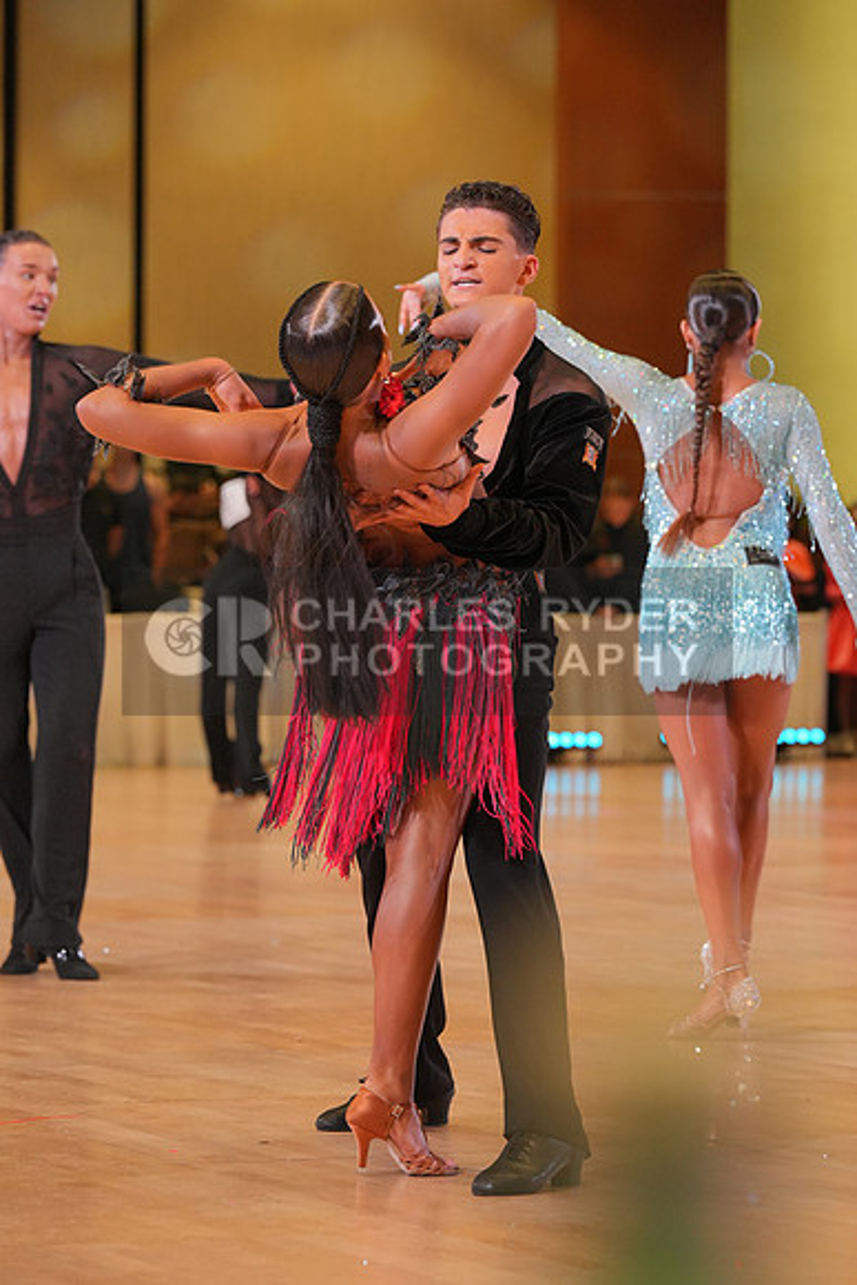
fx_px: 5460
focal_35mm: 153
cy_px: 642
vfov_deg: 13.4
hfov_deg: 9.0
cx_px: 428
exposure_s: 1/400
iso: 3200
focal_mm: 153
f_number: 5.6
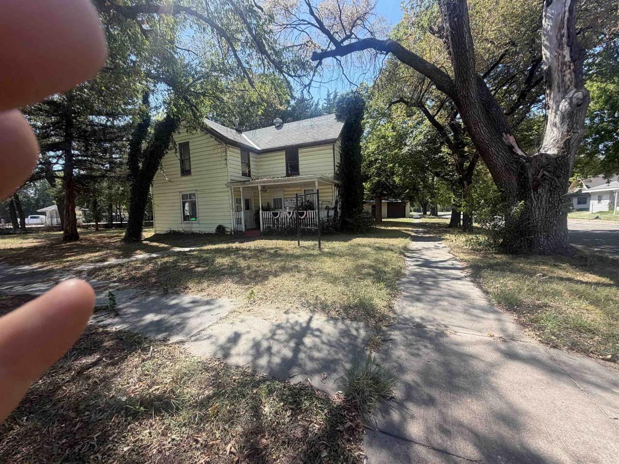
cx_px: 310
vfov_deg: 85.7
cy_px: 232
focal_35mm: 14
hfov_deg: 102.1
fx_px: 250
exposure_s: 1/502
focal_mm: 2.22
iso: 50
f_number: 2.2
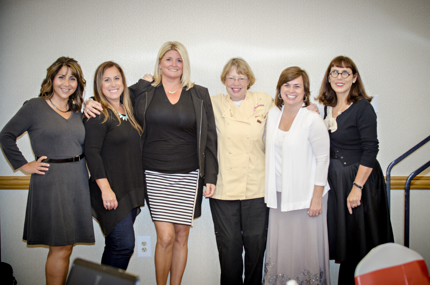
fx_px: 1252
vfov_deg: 13.0
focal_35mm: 105
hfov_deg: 19.5
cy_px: 142
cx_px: 215
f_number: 5
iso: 800
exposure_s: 1/100
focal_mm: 70
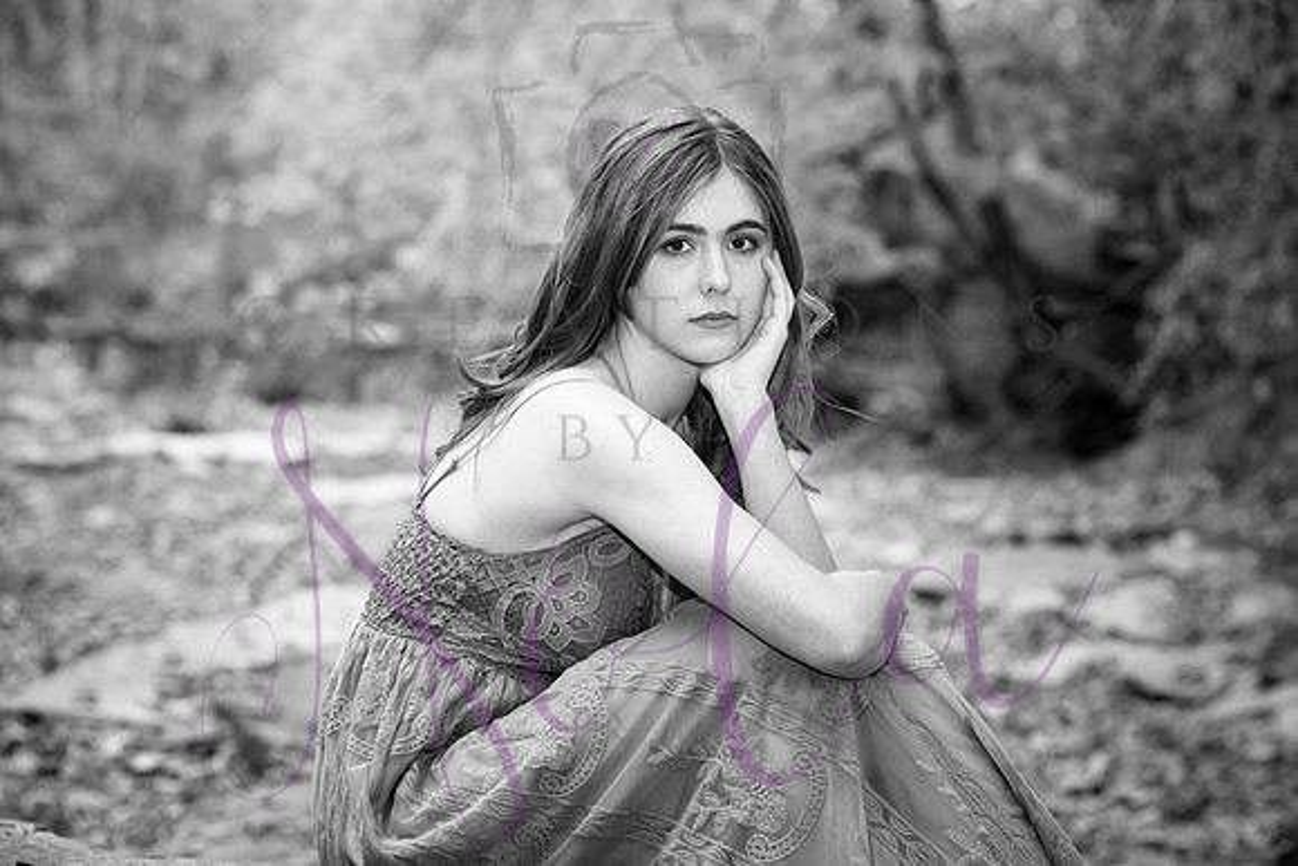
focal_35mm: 105
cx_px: 649
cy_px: 433
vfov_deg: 13.0
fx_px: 3787
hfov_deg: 19.5
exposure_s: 1/250
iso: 2000
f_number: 5.6
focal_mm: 105
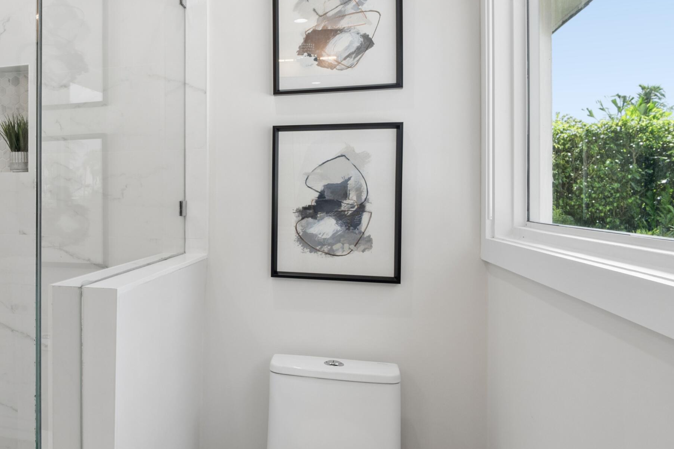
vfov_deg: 43.6
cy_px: 209
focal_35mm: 30
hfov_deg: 56.6
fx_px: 562
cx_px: 118
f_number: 9
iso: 200
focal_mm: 12
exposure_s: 1/30
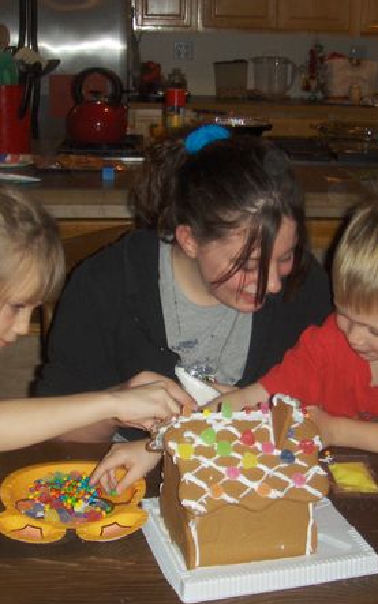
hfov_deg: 22.0
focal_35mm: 59
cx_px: 191
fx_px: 972
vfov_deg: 34.5
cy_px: 305
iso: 100
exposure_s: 1/60
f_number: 3.5
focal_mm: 6.5
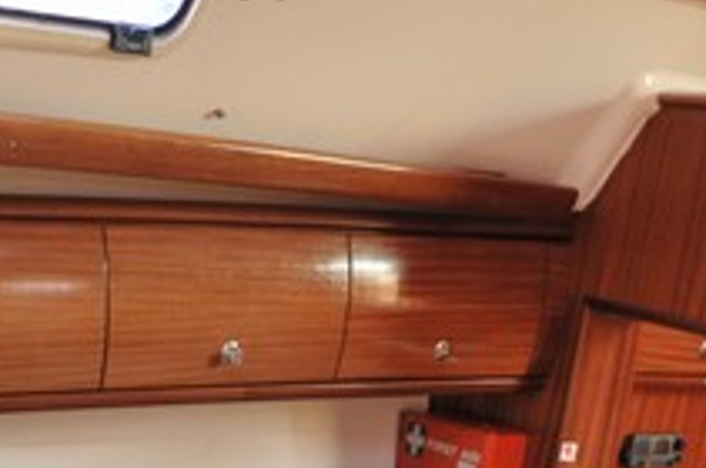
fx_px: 1332
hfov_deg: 29.6
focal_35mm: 68
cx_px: 271
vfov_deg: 14.3
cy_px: 1085
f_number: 6.3
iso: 1000
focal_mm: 14
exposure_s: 1/50
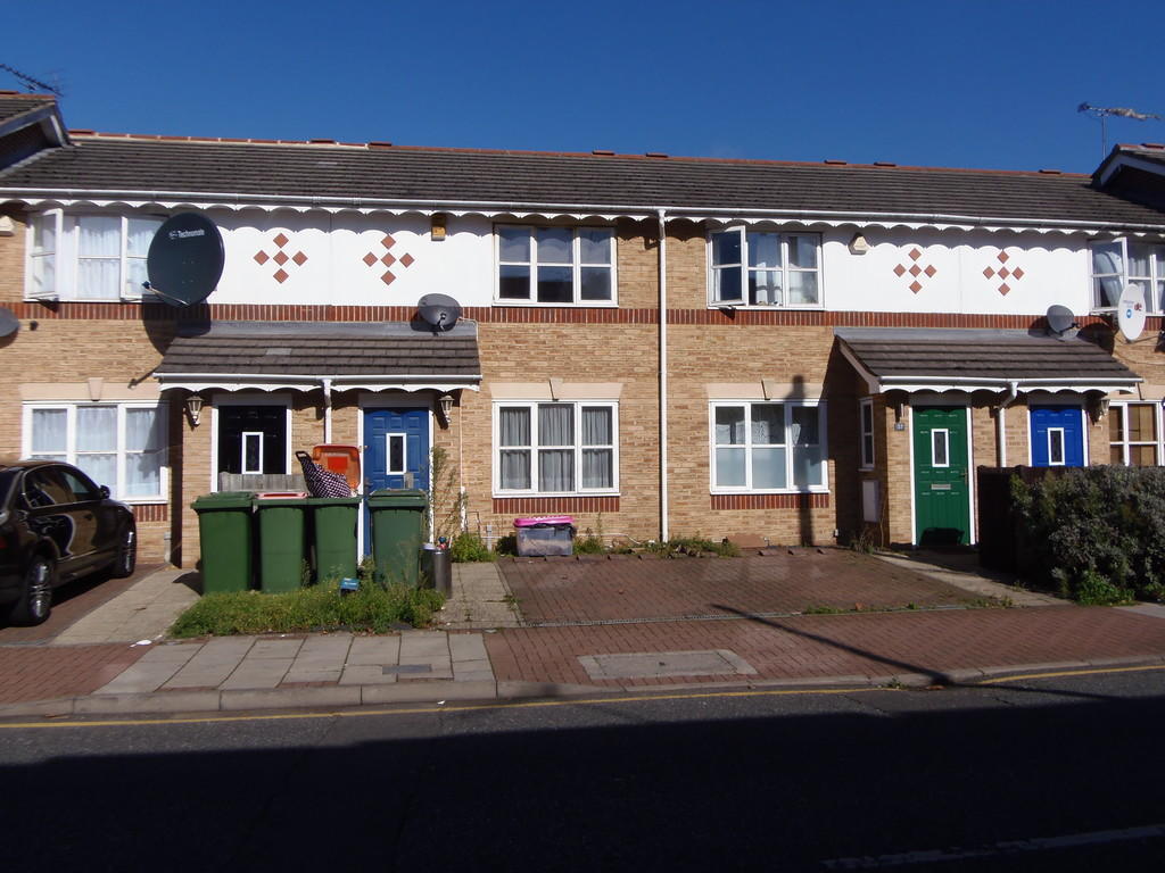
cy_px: 436
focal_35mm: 30
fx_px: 1010
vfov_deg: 46.8
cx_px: 582
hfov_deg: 60.0
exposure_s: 1/640
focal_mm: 5.5
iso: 64
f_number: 5.8
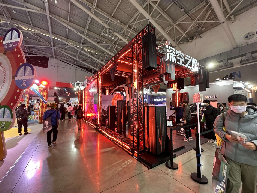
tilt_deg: +4.2
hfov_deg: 102.1
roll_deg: +0.2
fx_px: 104
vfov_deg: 85.7
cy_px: 96
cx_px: 128
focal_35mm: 14
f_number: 2.2
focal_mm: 2.22
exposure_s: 1/60
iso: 200
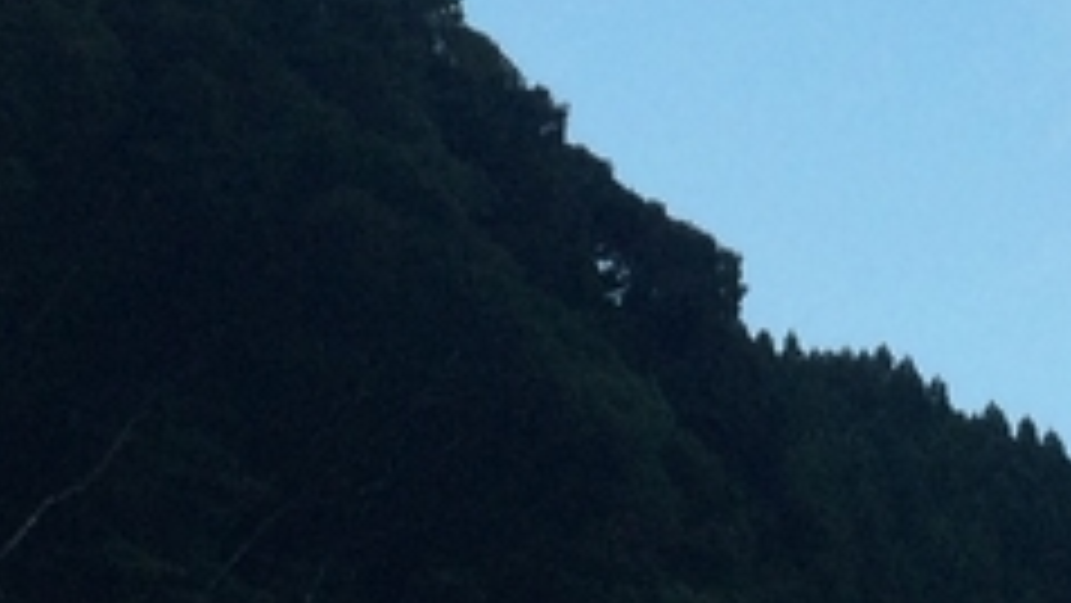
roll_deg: -2.9
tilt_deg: +32.0
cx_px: 950
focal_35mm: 159
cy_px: -500
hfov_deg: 13.4
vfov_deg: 7.4
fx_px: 4516
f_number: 2.2
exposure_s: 1/120
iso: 64
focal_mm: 4.15
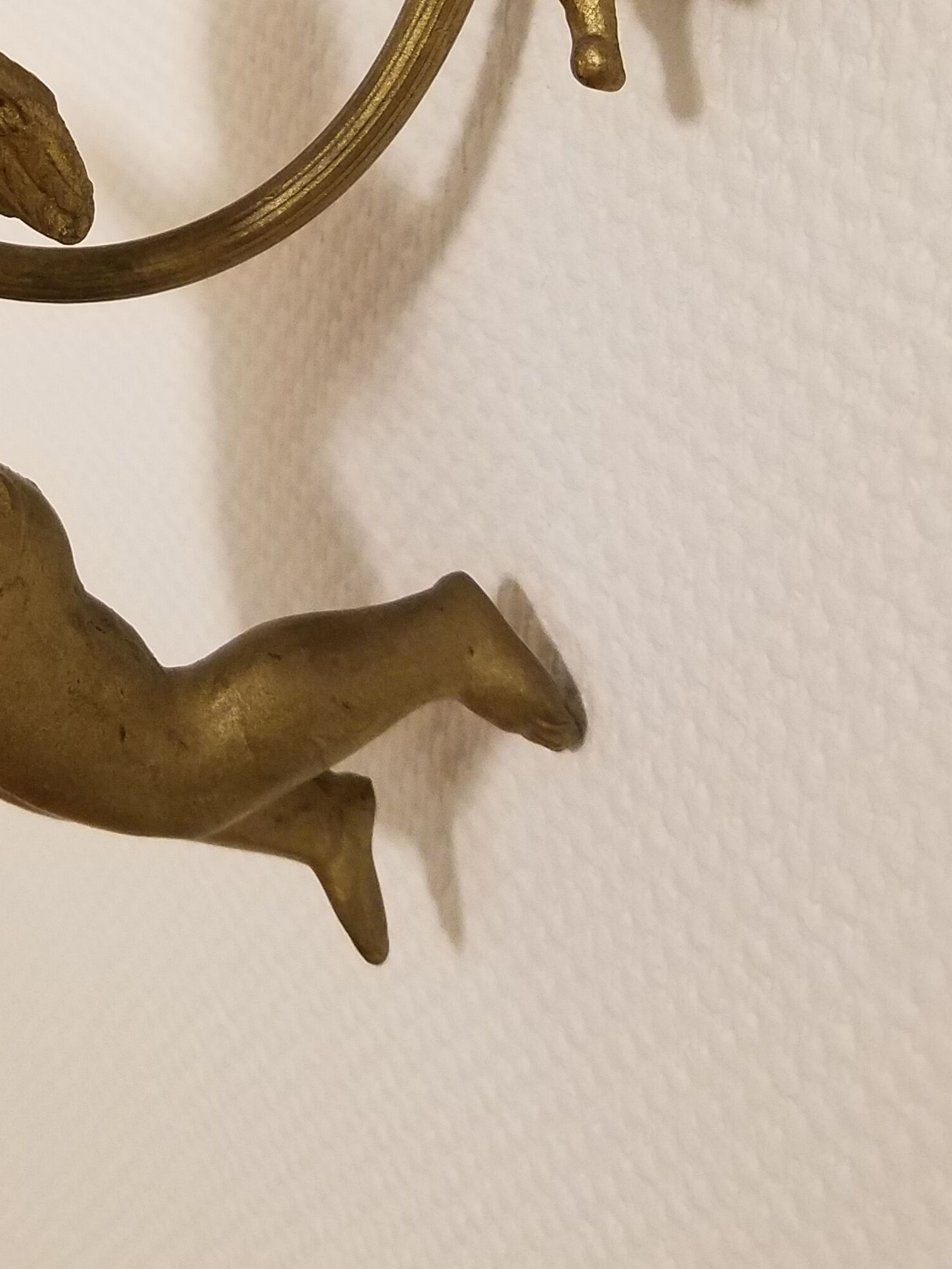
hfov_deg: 27.0
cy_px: 14
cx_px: 77
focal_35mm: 52
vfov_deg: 33.8
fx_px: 1907
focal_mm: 4.2
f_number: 1.7
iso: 200
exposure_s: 1/14
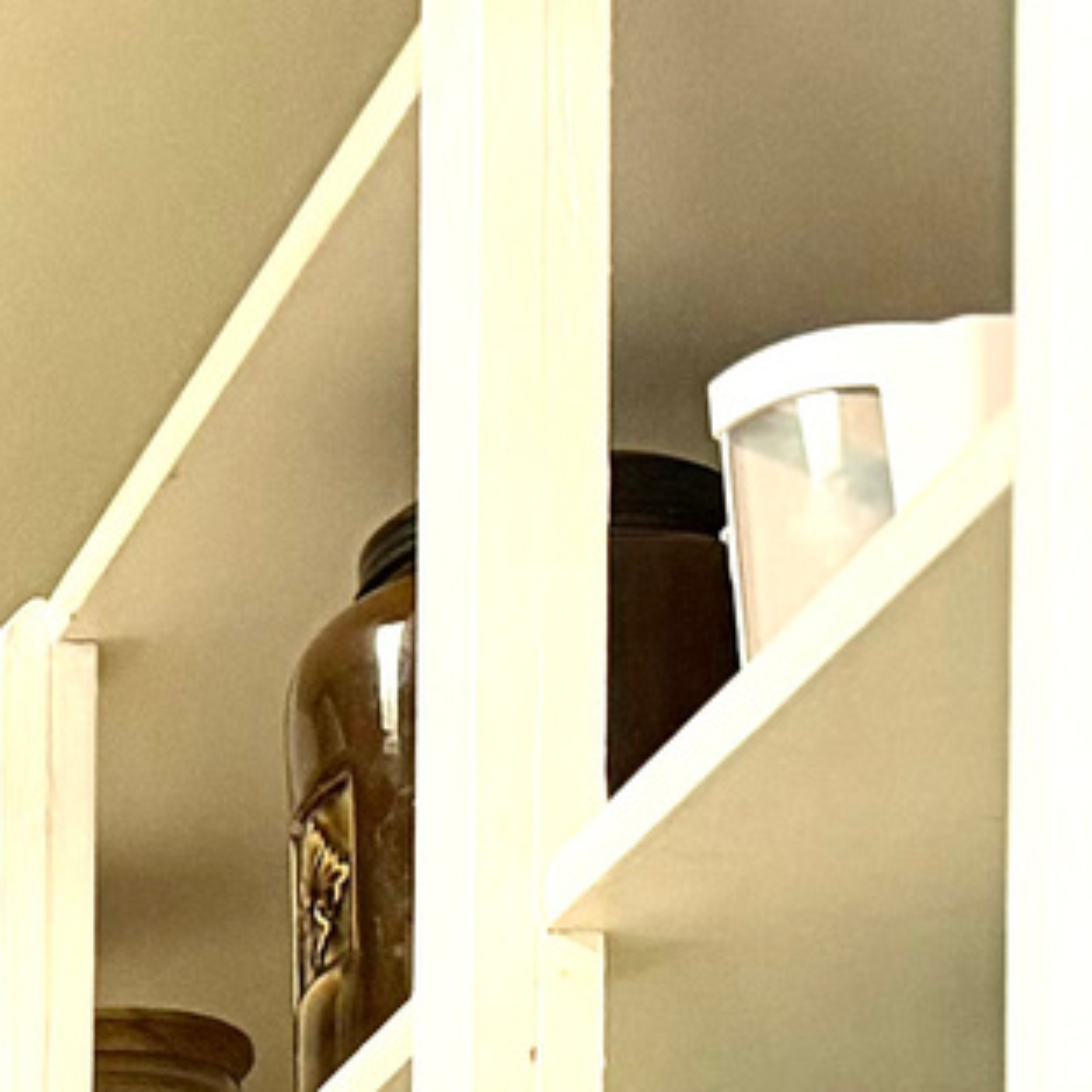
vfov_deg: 10.7
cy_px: 2603
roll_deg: -0.5
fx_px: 4961
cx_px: -1085
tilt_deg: +0.2
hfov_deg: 11.4
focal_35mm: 139
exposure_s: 1/60
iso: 250
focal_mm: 6.76
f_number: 1.78
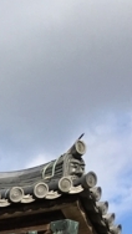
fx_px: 1068
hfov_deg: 6.3
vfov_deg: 11.4
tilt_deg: +10.1
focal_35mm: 172
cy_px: 451
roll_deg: +0.7
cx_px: -313
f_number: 2.2
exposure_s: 1/1570
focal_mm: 4.15
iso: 25
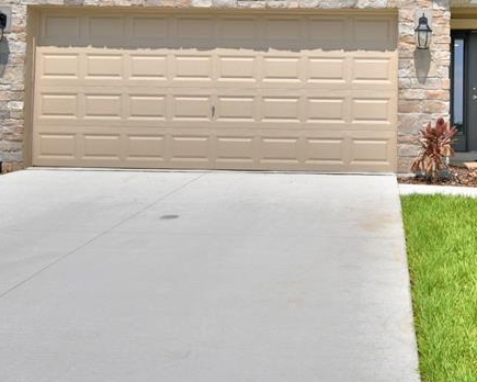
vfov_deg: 28.2
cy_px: 93
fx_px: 748
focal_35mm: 53
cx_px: 375
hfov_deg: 34.4
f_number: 5.3
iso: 100
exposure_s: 1/2000
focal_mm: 16
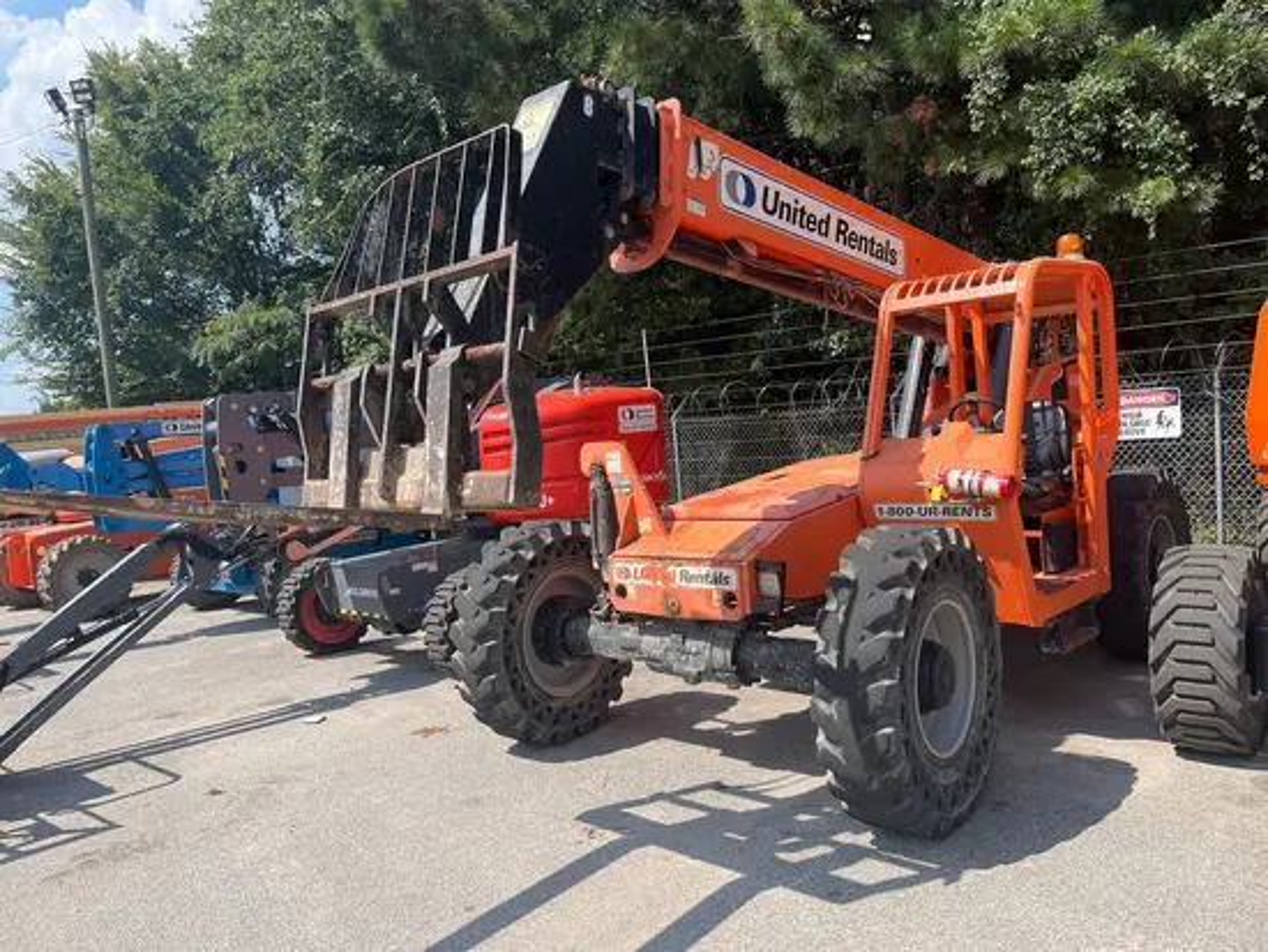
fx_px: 953
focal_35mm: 26
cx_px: 634
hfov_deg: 67.3
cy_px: 476
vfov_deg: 53.1
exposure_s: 1/1890
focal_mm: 5.1
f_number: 1.6
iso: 50
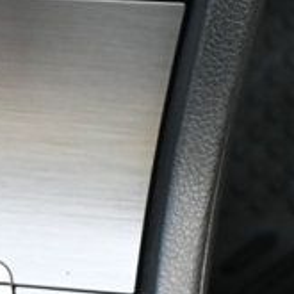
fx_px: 2469
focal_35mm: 257
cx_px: -212
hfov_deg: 6.7
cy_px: 463
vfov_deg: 6.7
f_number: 5
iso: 1250
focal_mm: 32.5
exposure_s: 1/125
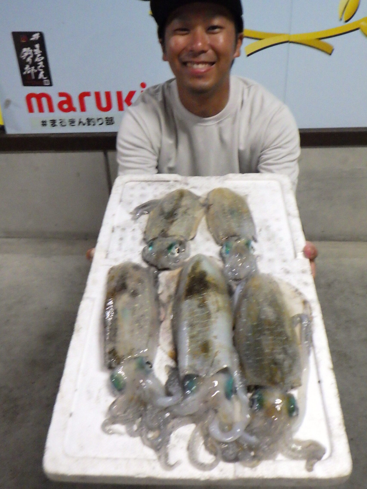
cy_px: 233
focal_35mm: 32
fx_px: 452
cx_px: 196
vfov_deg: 56.8
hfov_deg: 44.1
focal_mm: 5
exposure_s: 1/40
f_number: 3.5
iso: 1600
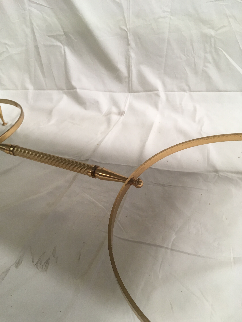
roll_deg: +10.8
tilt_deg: -38.1
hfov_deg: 48.2
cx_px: 121
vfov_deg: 61.7
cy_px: 161
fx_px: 270
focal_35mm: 29
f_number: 2.2
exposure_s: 1/33
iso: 50
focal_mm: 4.15
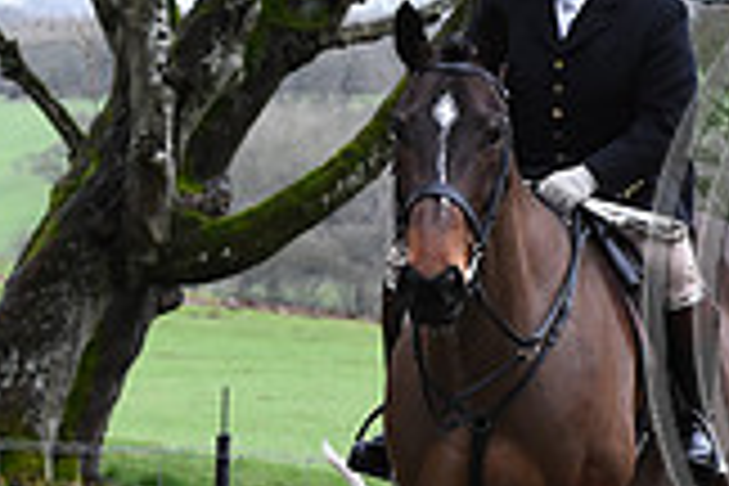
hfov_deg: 8.1
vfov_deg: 5.5
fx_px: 5082
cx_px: 1058
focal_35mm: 251
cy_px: 252
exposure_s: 1/1250
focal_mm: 70
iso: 3200
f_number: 4.5
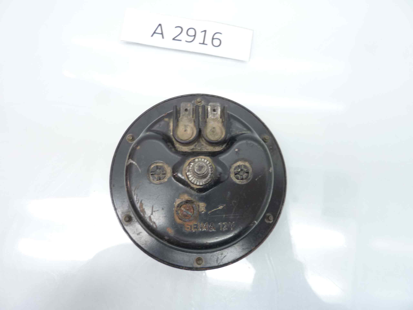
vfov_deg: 54.9
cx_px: 206
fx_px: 298
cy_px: 155
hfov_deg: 69.4
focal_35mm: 25
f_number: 3.3
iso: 125
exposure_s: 1/8
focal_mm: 4.1
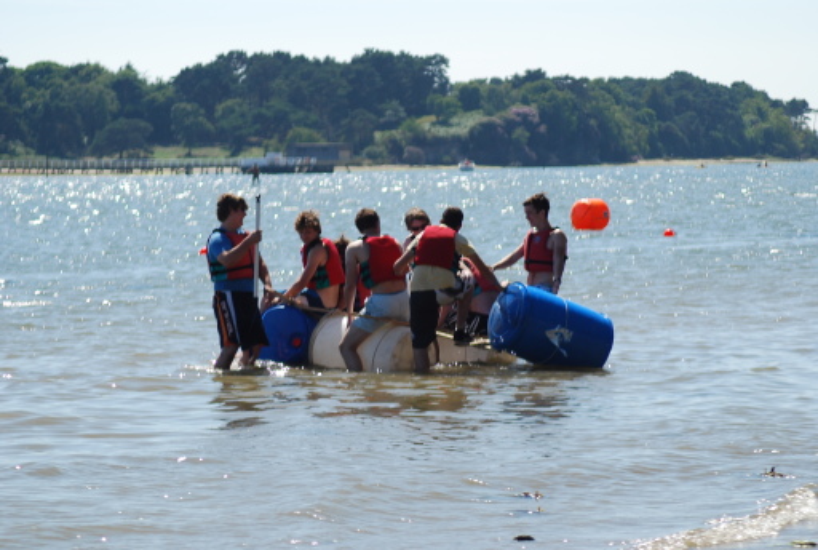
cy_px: 275
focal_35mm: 180
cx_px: 409
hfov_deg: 11.4
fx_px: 4100
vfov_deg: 7.7
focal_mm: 120
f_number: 5.6
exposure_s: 1/500
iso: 200
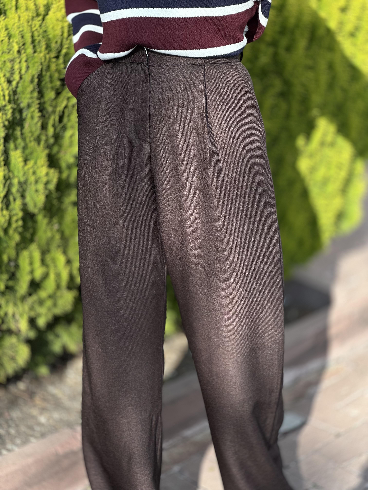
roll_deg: -1.0
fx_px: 1091
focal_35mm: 77
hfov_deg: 19.1
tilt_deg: -16.6
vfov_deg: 25.3
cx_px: 184
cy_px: 245
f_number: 2.8
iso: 32
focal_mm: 9
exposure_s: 1/214
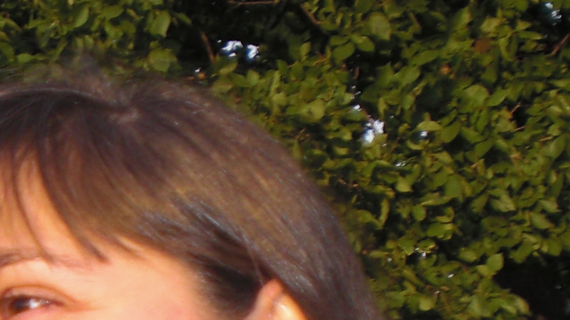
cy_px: 525
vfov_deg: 8.1
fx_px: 2191
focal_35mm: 145
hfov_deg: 14.4
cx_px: -77
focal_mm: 6.3
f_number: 3.1
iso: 64
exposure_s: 1/250
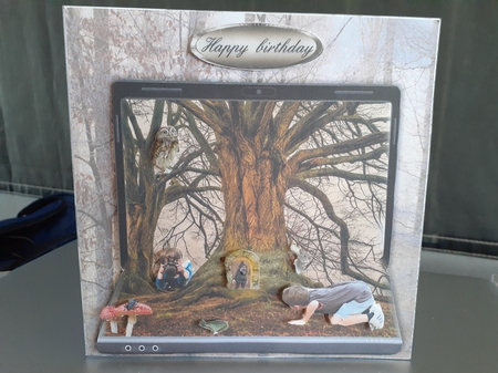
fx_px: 388
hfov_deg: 65.4
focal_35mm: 27
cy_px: 186
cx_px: 249
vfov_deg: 51.3
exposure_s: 1/50
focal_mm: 3.6
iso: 320
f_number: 1.9
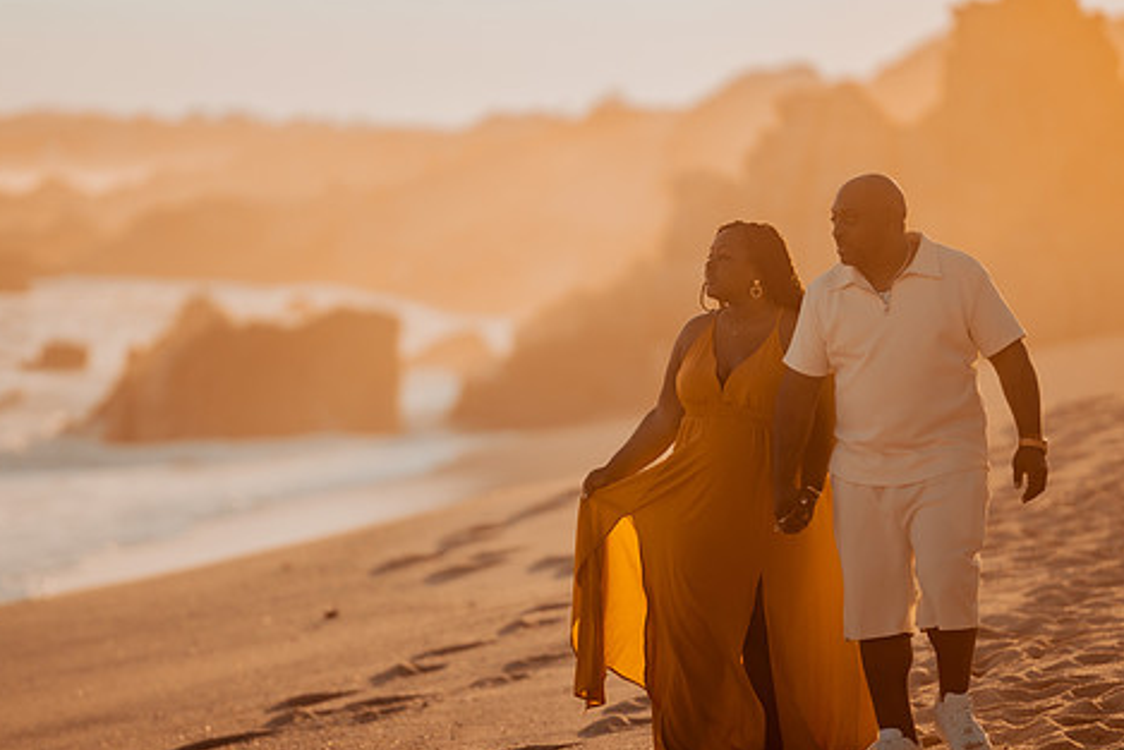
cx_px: 563
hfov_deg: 12.3
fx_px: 5215
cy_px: 418
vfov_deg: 8.2
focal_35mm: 167
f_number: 1.8
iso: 100
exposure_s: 1/8000
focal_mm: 135
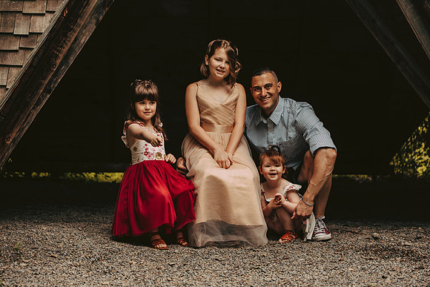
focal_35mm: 78
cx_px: 215
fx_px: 932
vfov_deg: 17.5
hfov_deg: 26.0
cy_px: 144
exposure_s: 1/800
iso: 640
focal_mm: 78
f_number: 2.8
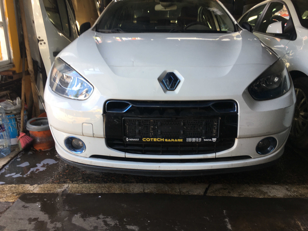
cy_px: 116
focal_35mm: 29
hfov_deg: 61.7
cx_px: 154
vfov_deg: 48.2
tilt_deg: -16.7
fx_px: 258
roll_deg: -2.0
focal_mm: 4.15
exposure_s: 1/50
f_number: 2.2
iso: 25
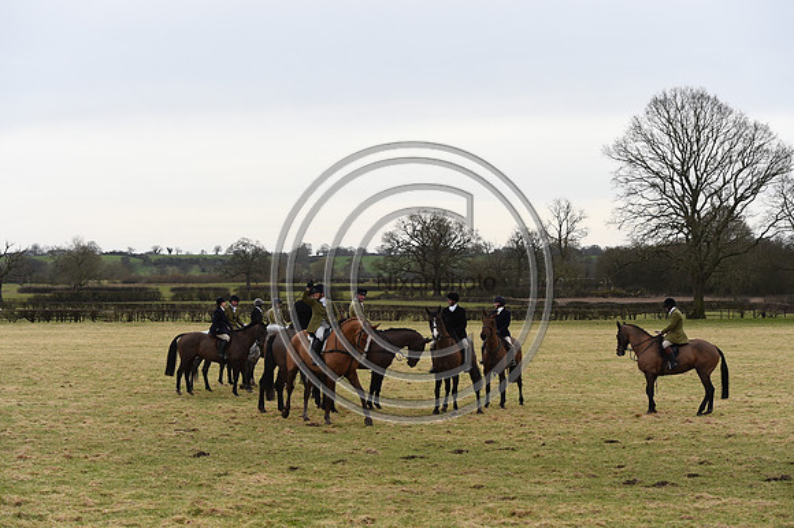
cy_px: 264
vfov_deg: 19.4
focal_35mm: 70
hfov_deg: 28.9
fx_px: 1543
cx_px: 397
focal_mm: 70
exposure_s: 1/1250
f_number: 5.6
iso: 800
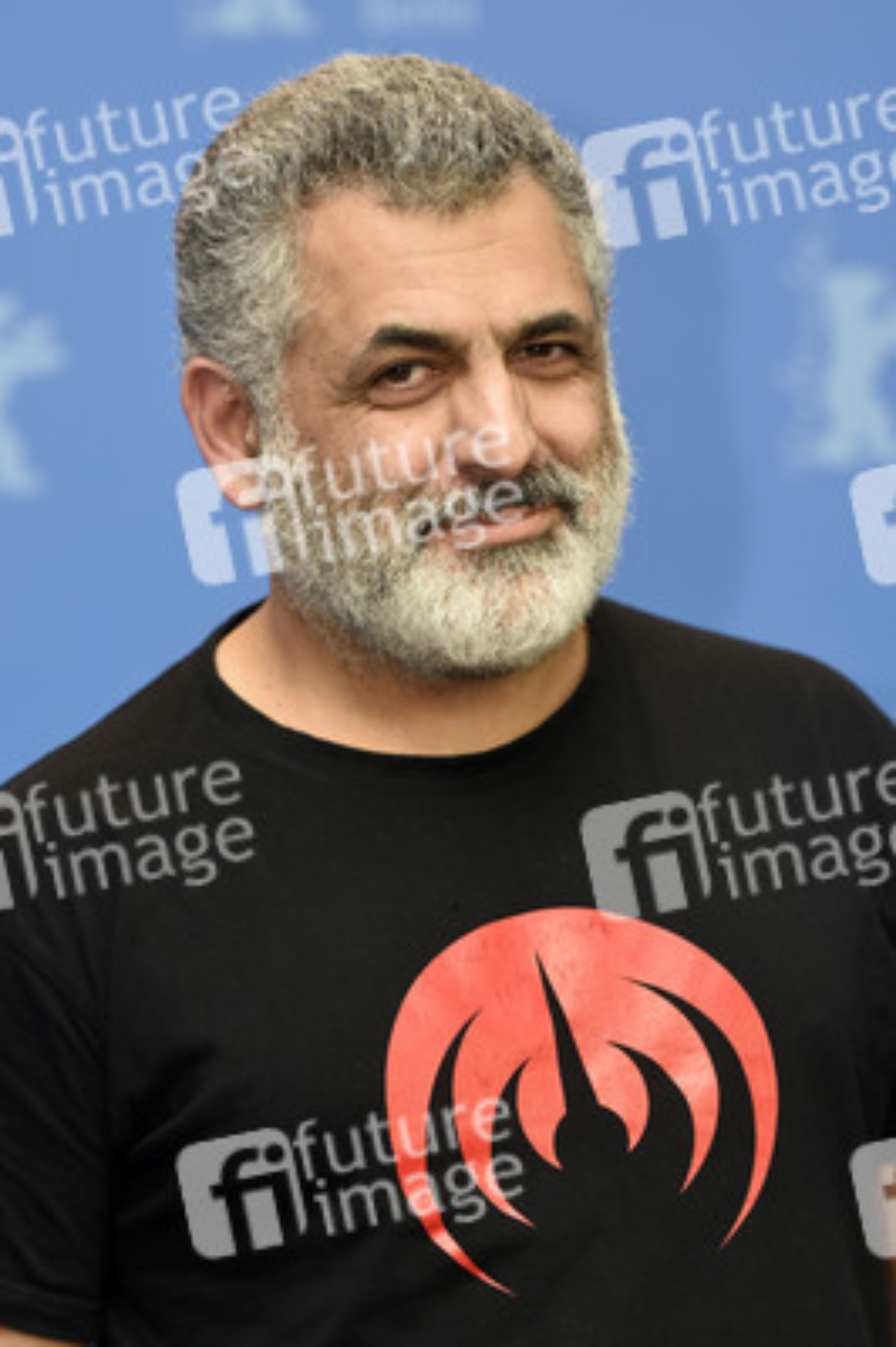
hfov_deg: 7.0
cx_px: 448
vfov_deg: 10.6
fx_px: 7292
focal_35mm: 195
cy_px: 674
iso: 640
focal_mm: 130
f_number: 3.2
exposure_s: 1/400
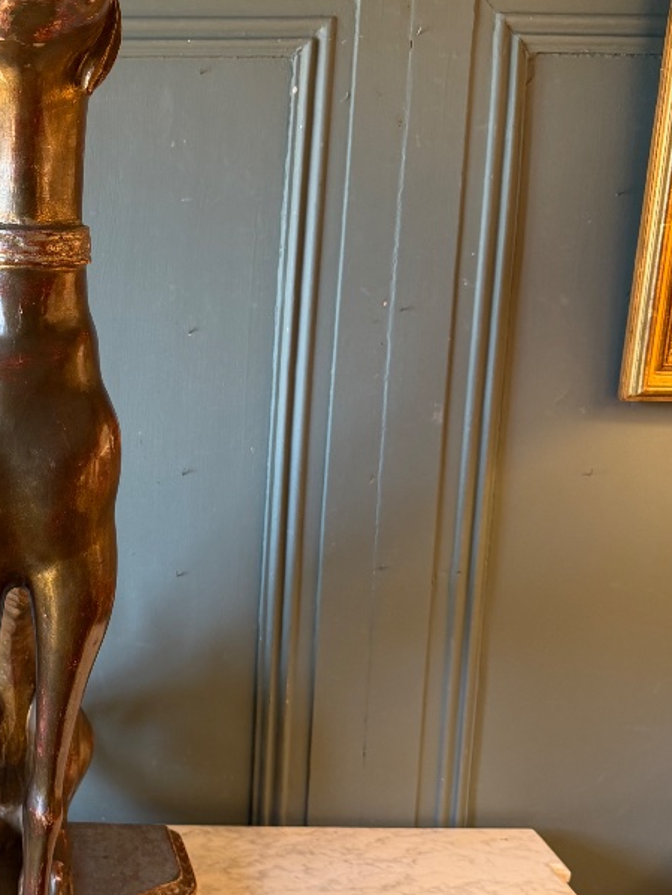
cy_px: 509
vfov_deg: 39.6
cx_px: 31
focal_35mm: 48
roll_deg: -1.4
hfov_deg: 28.7
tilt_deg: -10.5
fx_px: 1242
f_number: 1.78
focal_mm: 6.76
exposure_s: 1/85
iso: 200
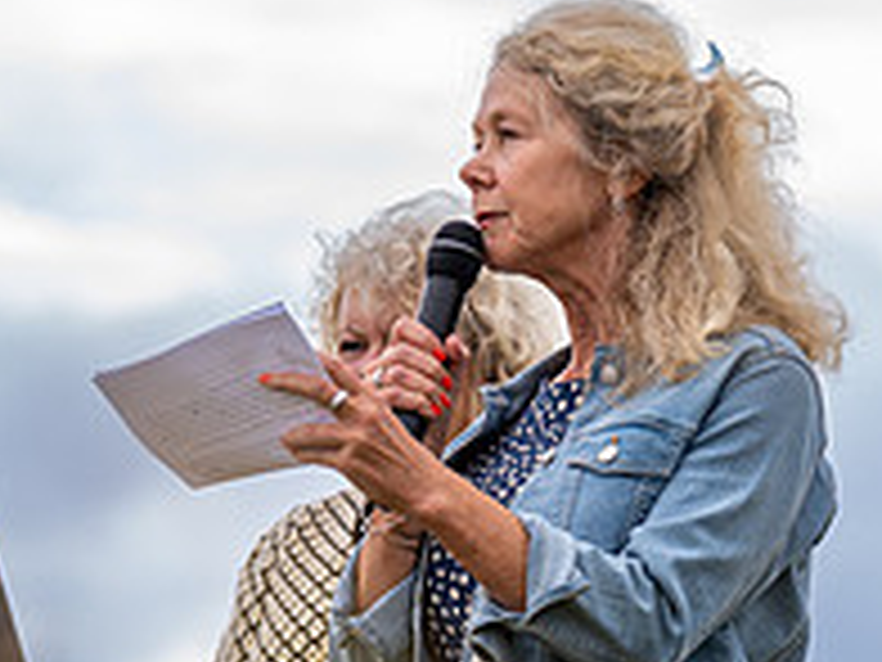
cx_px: 274
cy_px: 511
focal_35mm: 310
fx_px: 7899
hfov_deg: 6.4
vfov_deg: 4.8
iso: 80
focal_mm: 109
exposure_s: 1/800
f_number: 2.8
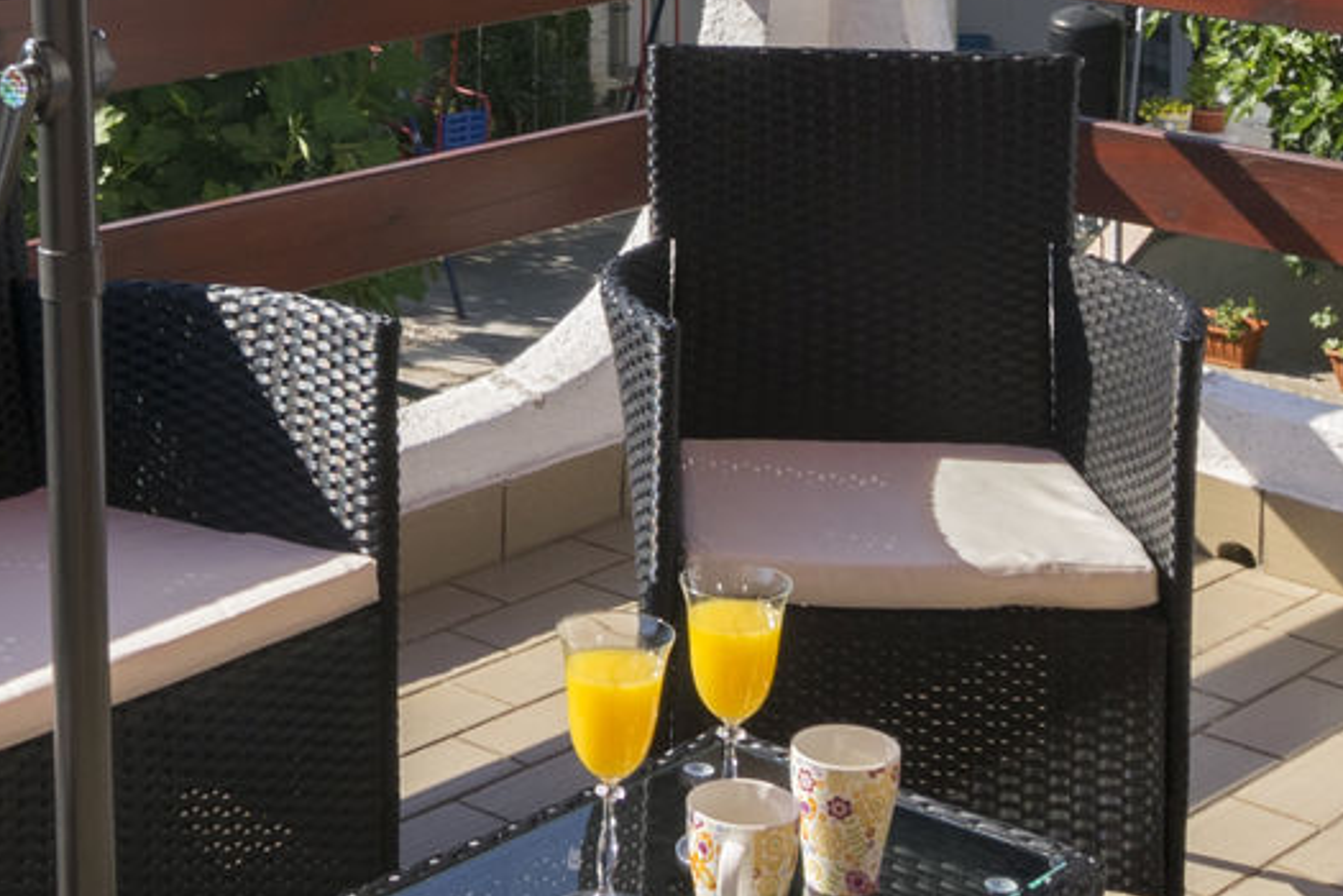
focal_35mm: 80
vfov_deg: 15.4
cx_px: 450
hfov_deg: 25.2
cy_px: -539
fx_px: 2984
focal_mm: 10
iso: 100
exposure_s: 1/250
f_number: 7.1
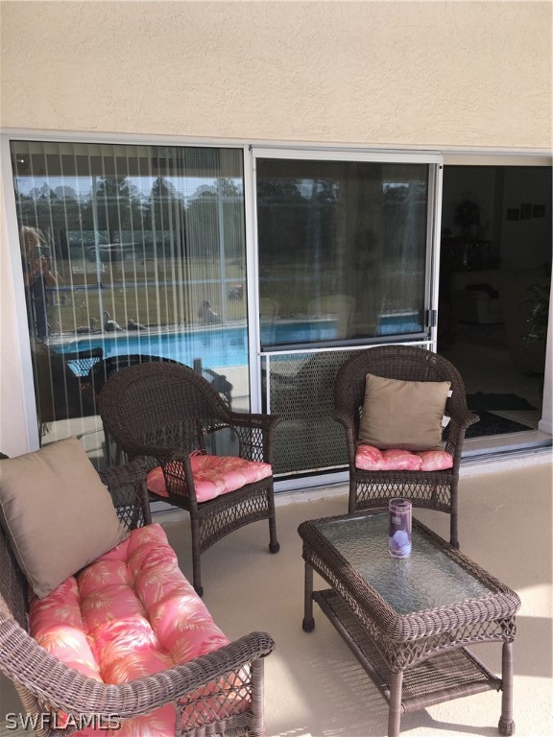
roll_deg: -0.2
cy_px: 368
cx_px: 276
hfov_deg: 48.2
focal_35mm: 29
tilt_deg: -12.6
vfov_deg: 61.7
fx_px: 618
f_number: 2.2
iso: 25
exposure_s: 1/353
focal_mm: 4.15
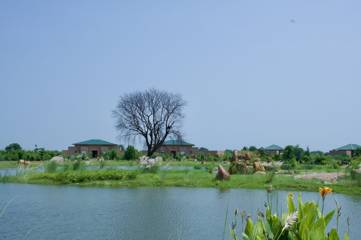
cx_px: 180
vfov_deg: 29.9
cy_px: 120
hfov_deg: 43.6
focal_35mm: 45
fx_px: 451
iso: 500
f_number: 13
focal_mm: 30
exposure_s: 1/800
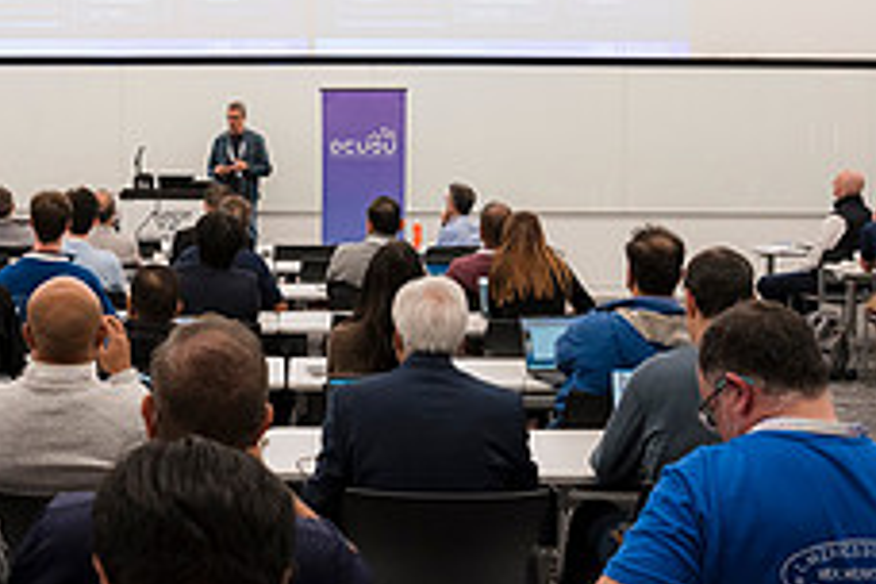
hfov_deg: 32.2
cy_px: 221
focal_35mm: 61
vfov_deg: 22.2
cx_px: 215
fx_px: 1484
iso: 800
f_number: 5
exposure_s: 1/125
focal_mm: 24
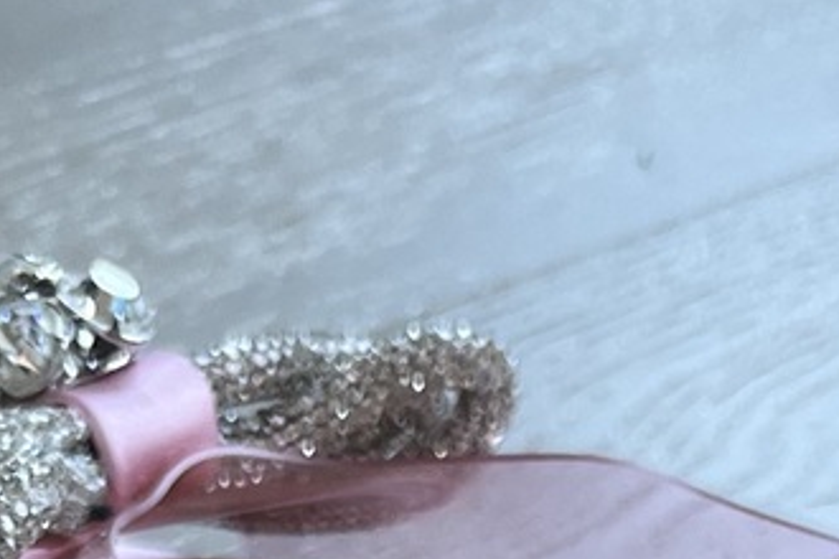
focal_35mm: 131
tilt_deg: -47.6
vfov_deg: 9.1
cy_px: 1474
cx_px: 425
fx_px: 3053
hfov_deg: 15.6
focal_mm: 5.1
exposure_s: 1/121
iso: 125
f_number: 1.6
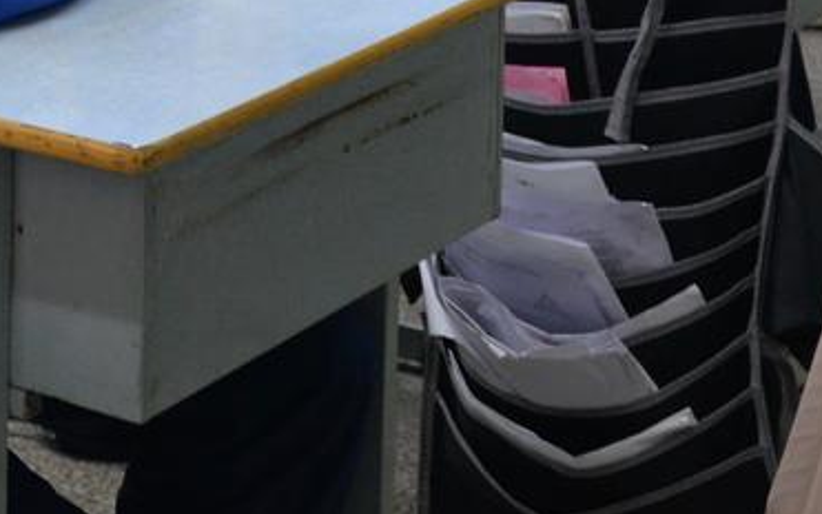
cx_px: -547
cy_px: -690
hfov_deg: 14.1
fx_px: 3025
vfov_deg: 8.9
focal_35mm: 135
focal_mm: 24
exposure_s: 1/60
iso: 720
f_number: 4
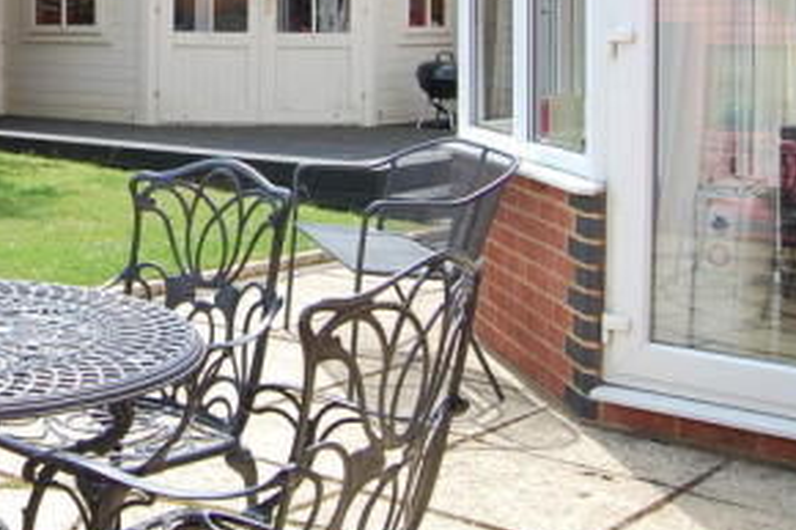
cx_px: -30
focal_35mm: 61
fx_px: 1348
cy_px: 26
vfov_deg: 21.6
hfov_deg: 30.2
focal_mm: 18
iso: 200
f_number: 7.1
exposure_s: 1/200
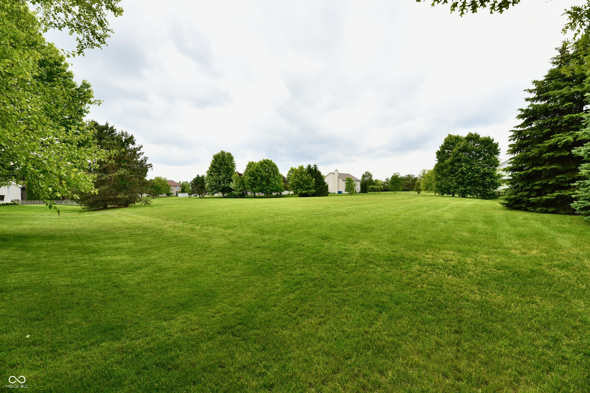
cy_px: 196
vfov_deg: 81.2
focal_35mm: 14
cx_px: 295
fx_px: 229
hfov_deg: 104.3
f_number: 10
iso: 640
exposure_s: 1/400
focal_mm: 14
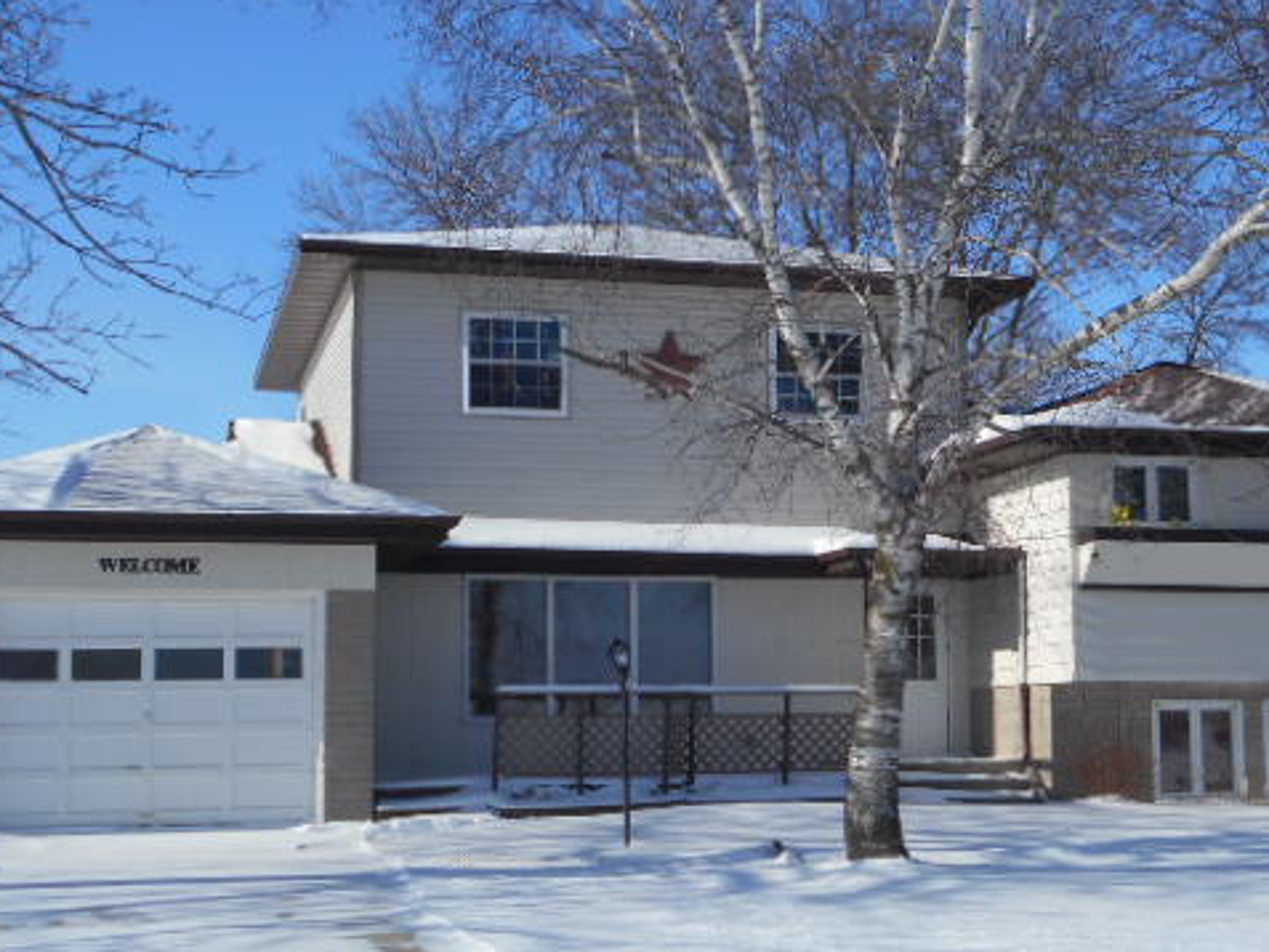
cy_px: 529
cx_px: 729
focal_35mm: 59
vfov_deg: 24.8
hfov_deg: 32.6
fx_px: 2163
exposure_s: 1/800
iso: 80
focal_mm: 7.9
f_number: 4.7
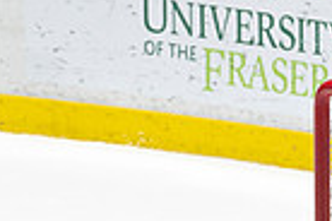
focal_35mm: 905
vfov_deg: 1.5
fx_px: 8345
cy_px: 350
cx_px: 207
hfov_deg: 2.3
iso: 1600
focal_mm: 200
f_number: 4
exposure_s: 1/640
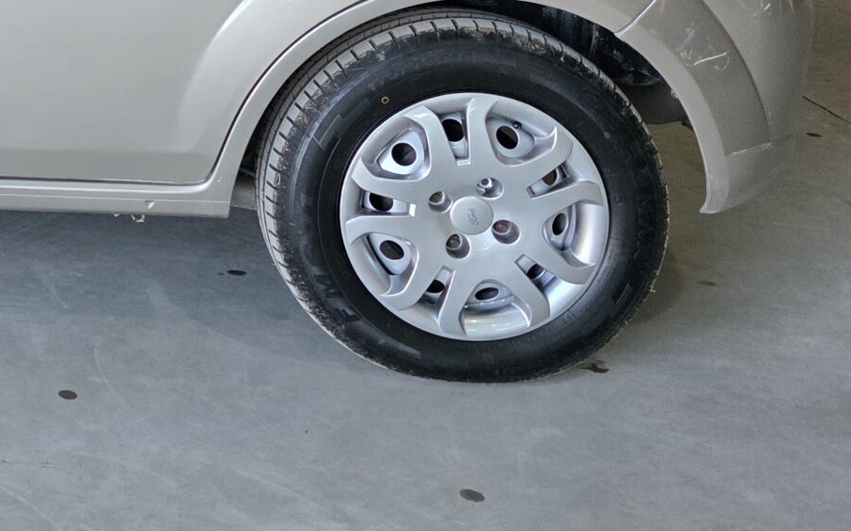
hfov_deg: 25.0
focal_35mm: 69
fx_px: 1600
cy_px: -259
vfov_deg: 17.1
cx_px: -307
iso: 160
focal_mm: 6.3
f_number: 1.7
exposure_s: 1/180
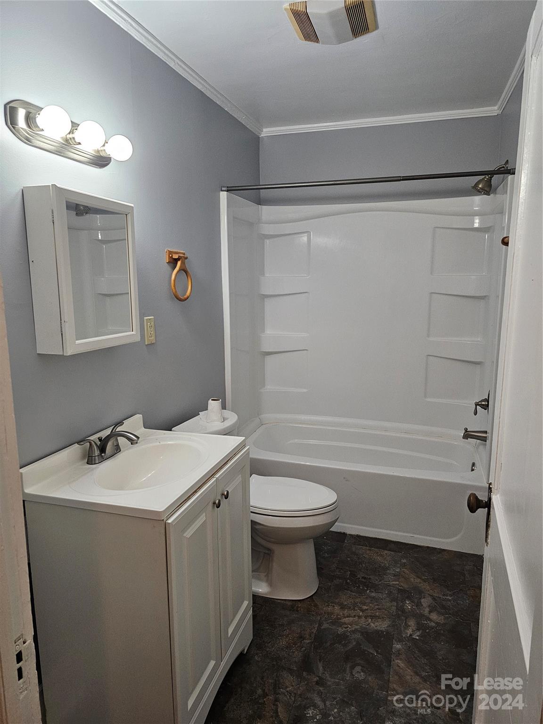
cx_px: 272
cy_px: 362
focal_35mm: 23
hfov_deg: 58.9
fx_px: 481
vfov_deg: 73.9
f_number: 1.7
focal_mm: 6.3
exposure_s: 1/120
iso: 400
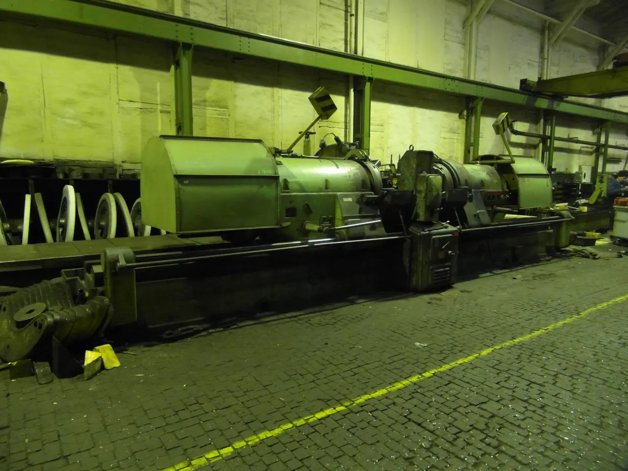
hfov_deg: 73.9
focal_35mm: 23
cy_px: 236
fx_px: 417
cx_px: 314
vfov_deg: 58.9
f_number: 2.8
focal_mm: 4.1
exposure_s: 1/45
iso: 800
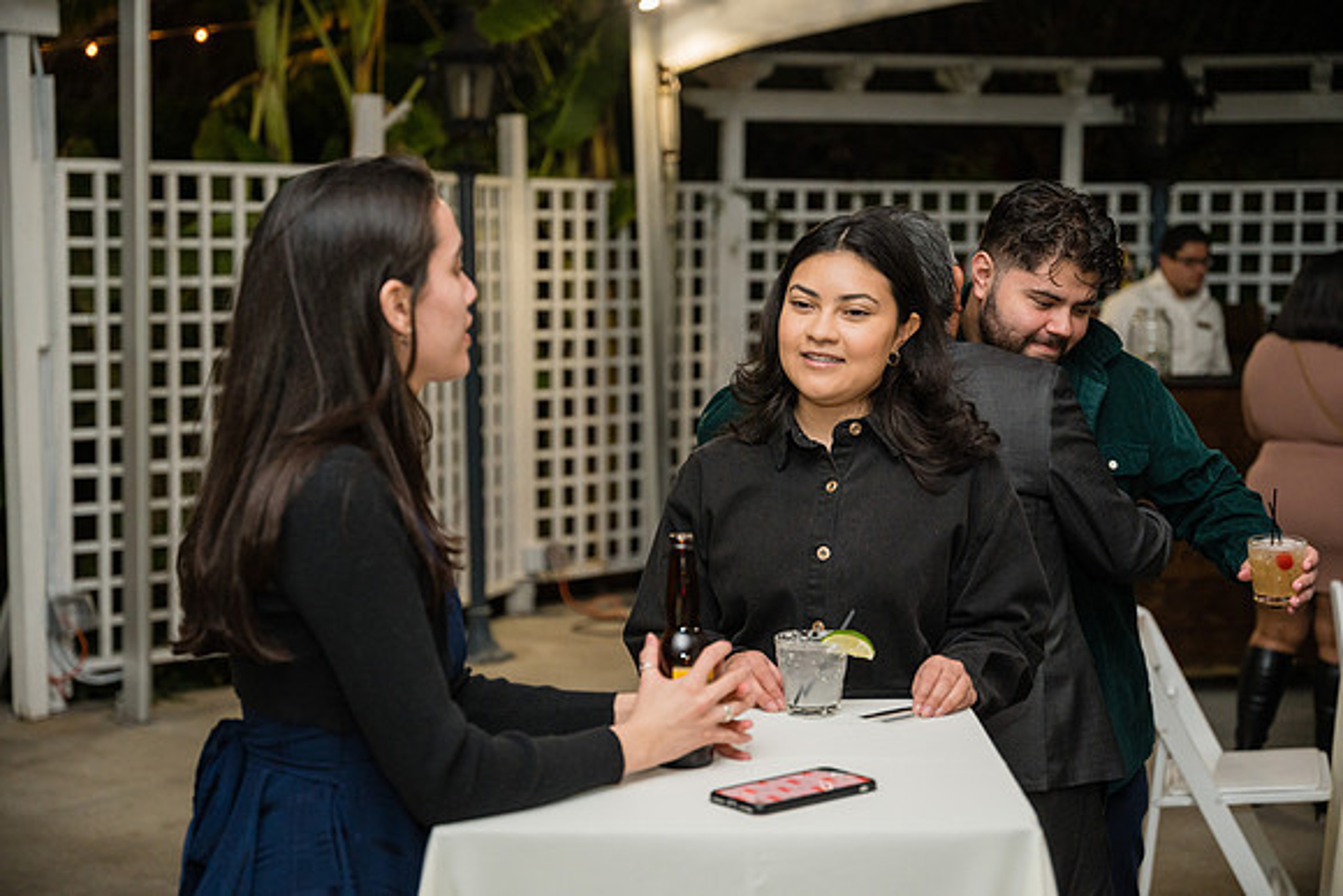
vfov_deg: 23.6
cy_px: 448
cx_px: 672
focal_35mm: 58
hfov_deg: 34.8
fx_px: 2145
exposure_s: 1/250
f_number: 2.8
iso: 1600
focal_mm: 57.5
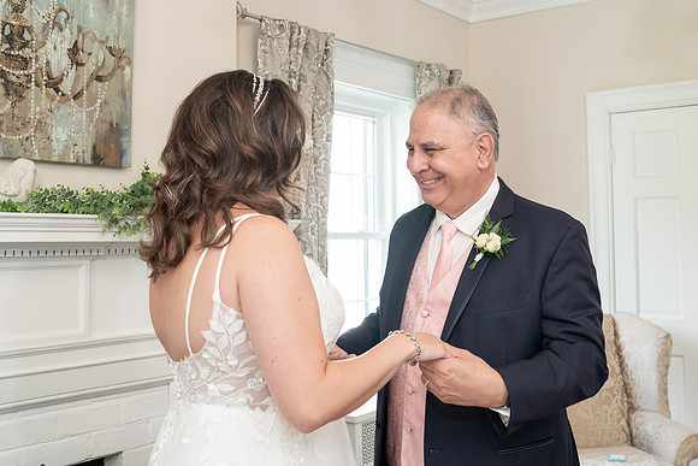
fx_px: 793
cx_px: 368
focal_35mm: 41
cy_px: 194
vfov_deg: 32.7
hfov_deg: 47.5
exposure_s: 1/200
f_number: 5.6
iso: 2000
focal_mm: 35
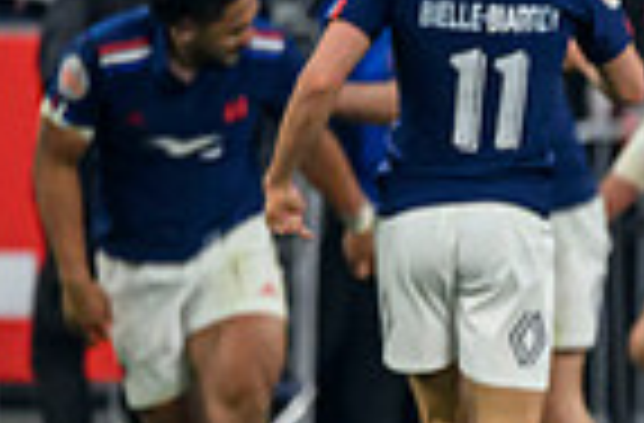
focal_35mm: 3088
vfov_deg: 0.4
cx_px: 1427
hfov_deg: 0.7
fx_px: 55000
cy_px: 307
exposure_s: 1/1600
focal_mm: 560
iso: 3200
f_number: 4
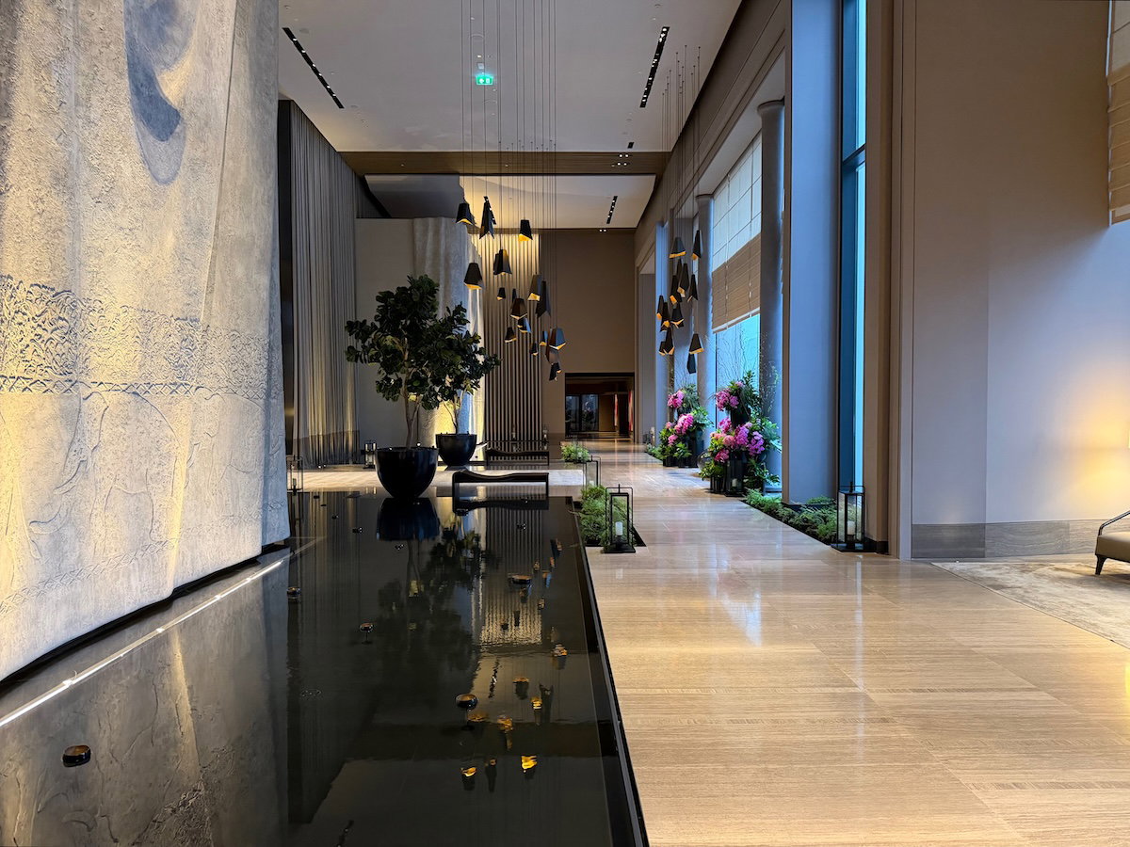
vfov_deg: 56.8
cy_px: 424
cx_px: 565
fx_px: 783
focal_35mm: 24
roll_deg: +1.5
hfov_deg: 71.6
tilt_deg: -1.3
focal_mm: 6.76
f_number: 1.78
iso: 800
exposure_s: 1/50
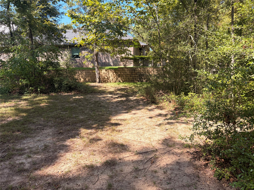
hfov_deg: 67.3
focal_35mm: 26
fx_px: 191
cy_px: 95
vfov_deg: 53.1
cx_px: 127
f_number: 1.6
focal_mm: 5.96
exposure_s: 1/680
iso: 50
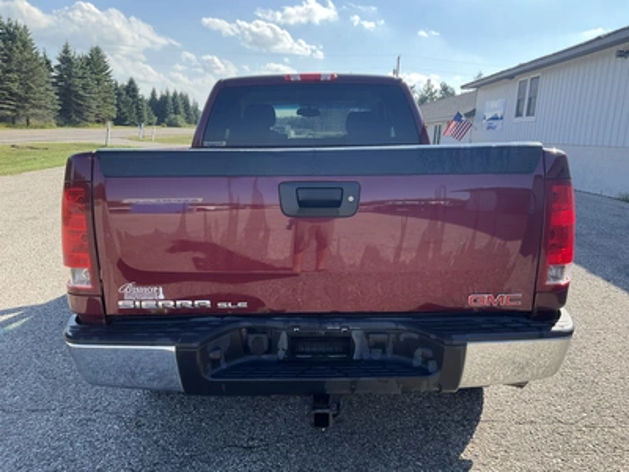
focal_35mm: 29
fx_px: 527
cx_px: 314
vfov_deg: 48.2
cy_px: 236
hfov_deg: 61.7
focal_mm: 3
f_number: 1.8
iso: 25
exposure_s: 1/586
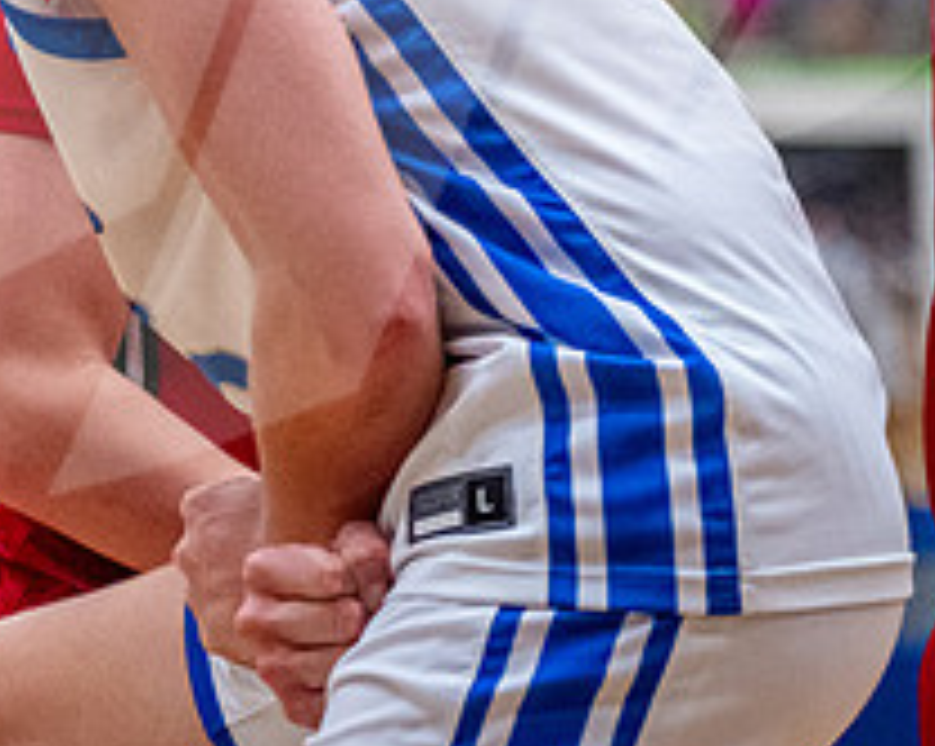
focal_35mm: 354
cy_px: -281
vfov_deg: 4.3
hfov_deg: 5.4
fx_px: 9787
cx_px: -240
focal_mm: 92
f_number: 2.8
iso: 5000
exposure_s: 1/800
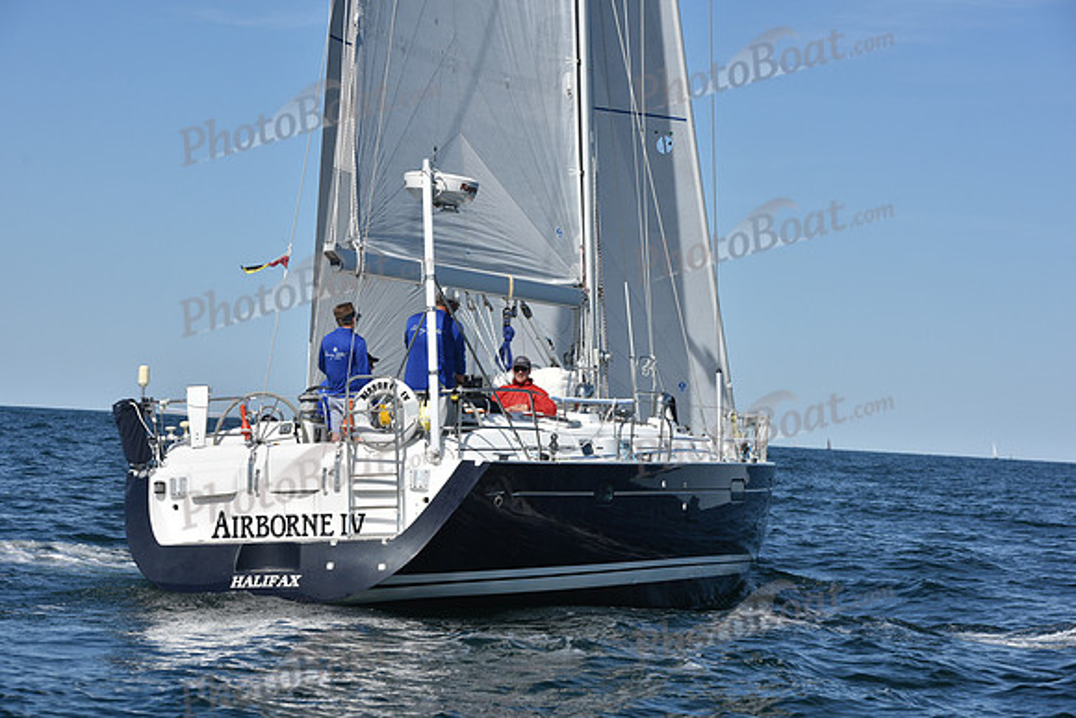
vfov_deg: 13.7
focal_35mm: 100
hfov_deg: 20.4
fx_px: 2989
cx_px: 538
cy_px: 359
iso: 250
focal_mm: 100
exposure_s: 1/1600
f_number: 8
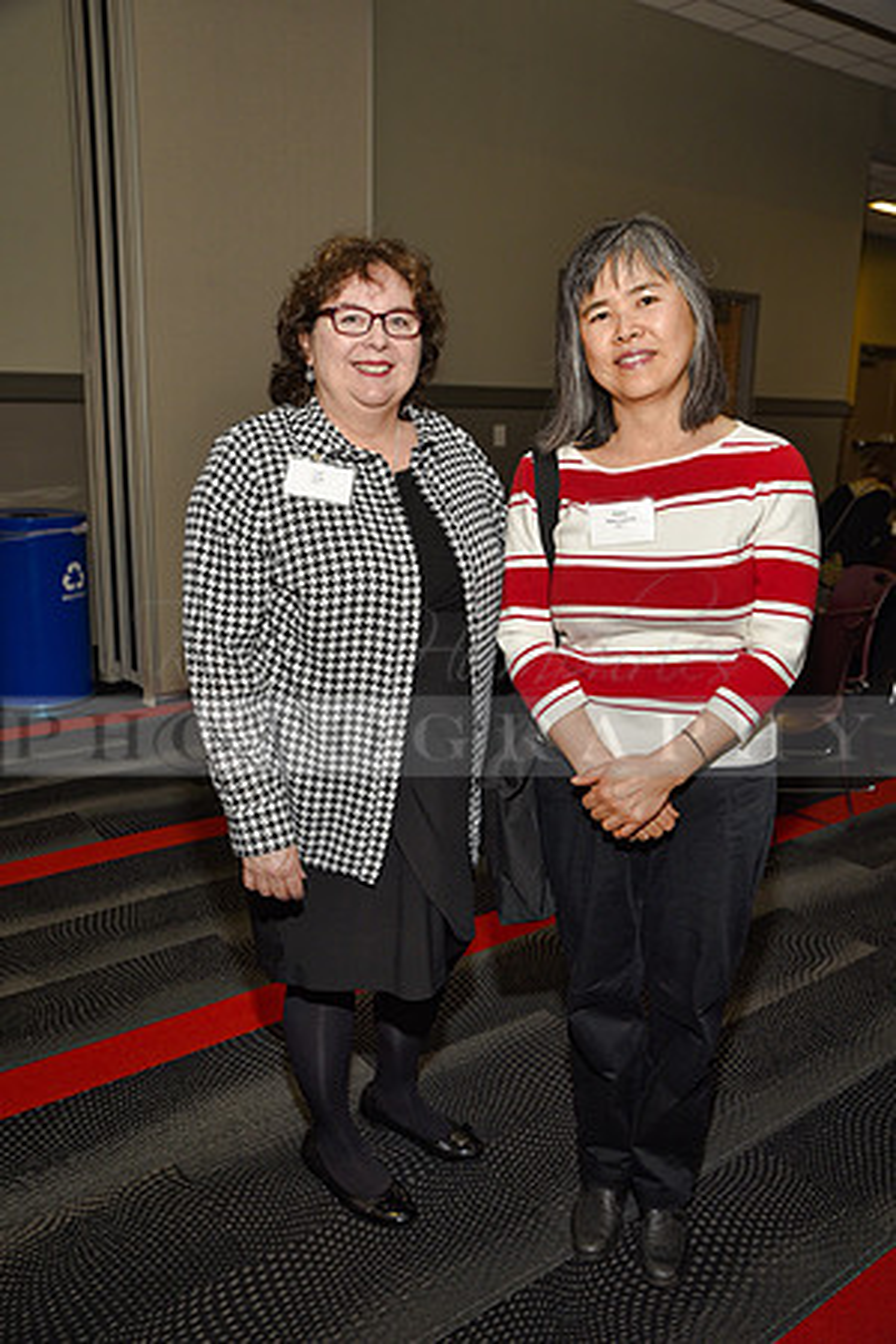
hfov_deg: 42.3
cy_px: 672
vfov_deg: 60.3
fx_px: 1157
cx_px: 448
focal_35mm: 31
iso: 200
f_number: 5
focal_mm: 31
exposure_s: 1/60
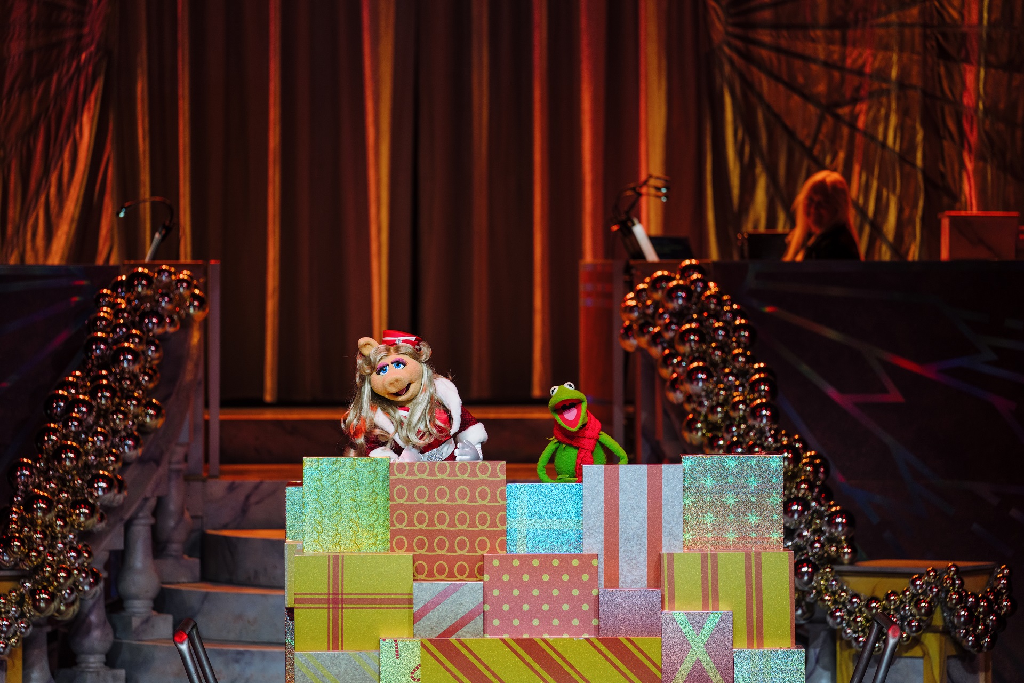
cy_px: 342
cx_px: 512
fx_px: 5688
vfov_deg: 6.9
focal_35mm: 200
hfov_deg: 10.3
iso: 800
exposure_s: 1/640
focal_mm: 200
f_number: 2.8
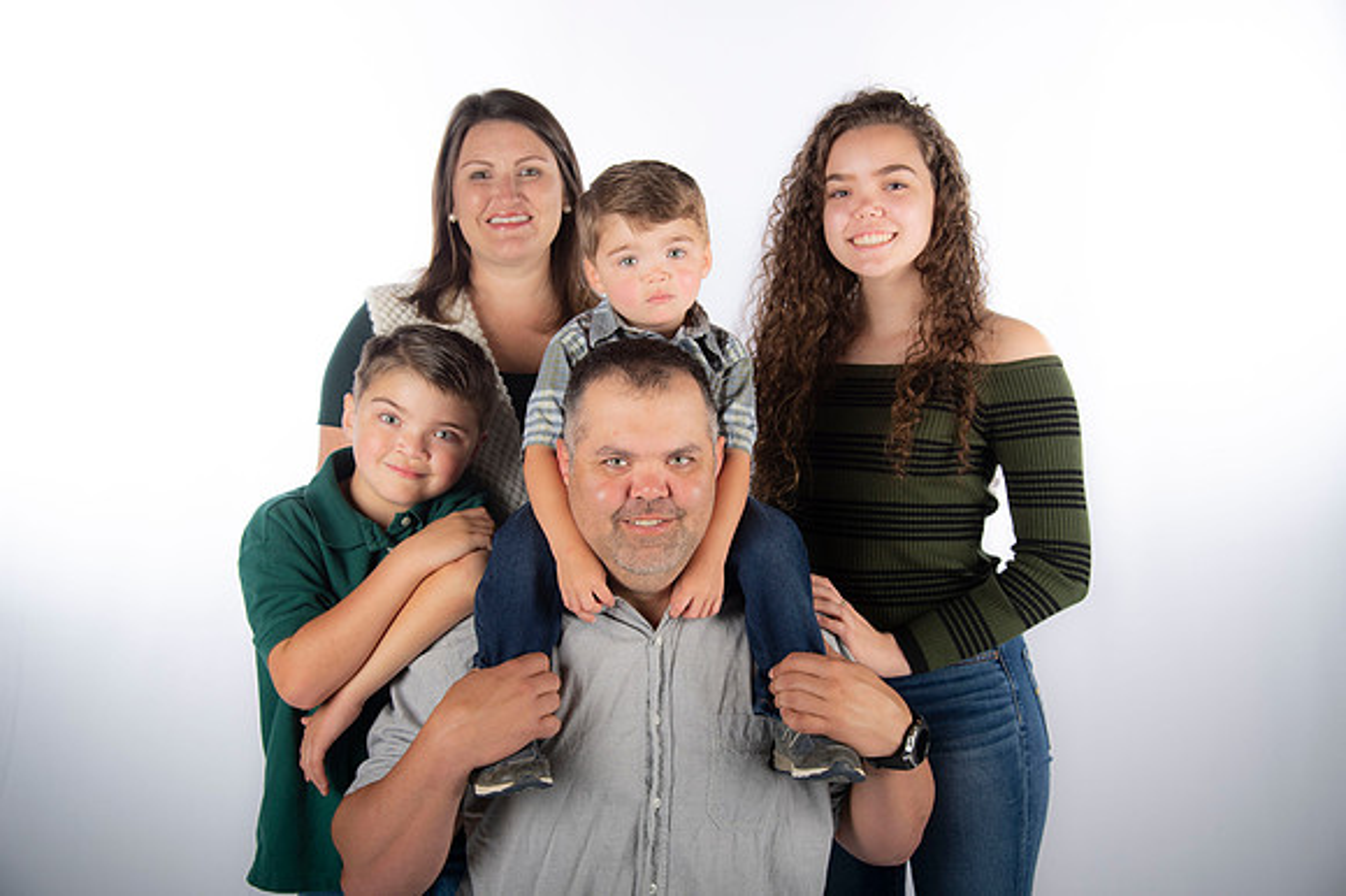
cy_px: 448
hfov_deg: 41.1
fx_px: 1794
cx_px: 673
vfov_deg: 28.0
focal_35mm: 48
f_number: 5.6
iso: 100
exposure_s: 1/200
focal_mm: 48
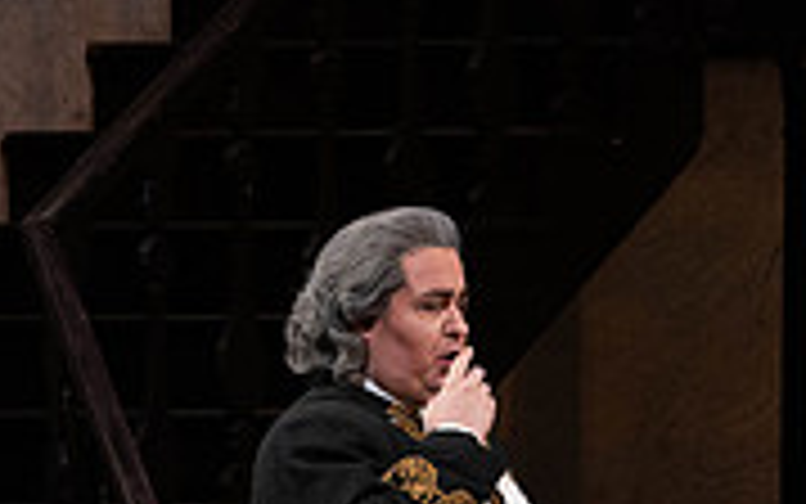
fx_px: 13008
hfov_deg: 3.5
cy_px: 686
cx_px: 248
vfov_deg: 2.2
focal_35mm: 592
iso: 3200
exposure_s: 1/250
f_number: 8
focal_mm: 179
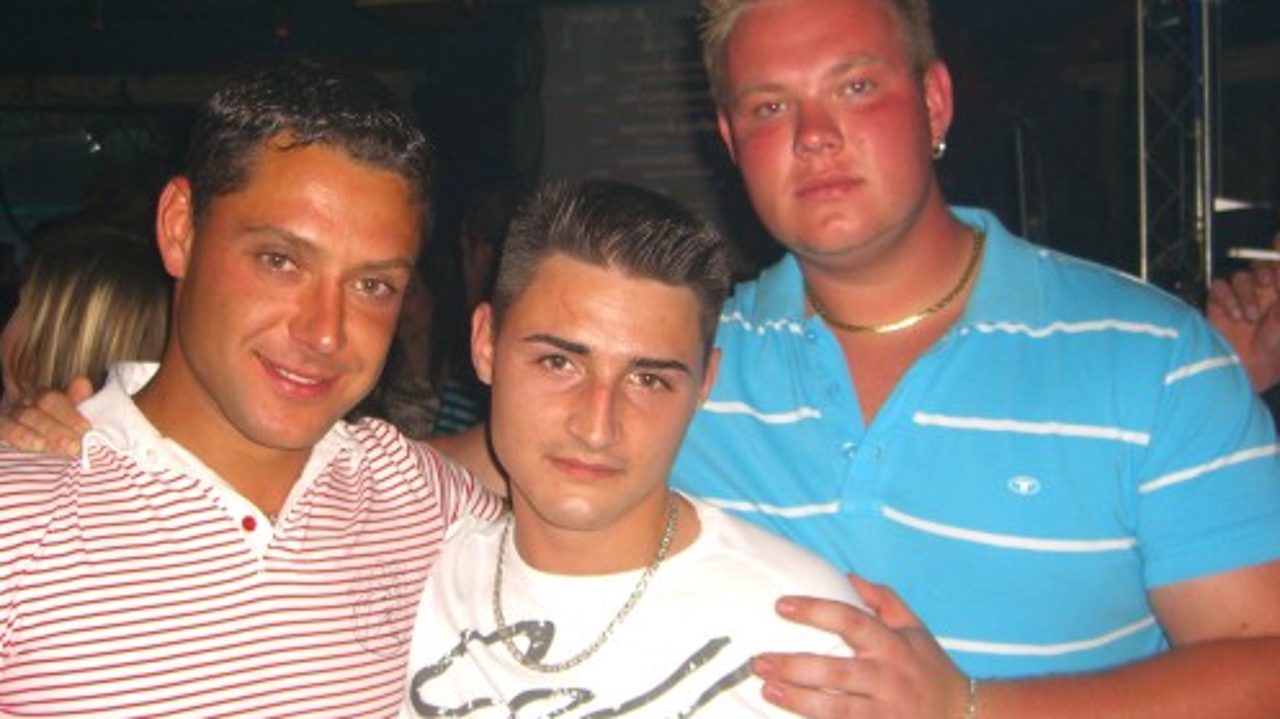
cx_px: 590
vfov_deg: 23.9
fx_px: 1696
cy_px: 320
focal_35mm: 50
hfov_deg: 41.3
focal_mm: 7.9
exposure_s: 1/60
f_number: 2.8
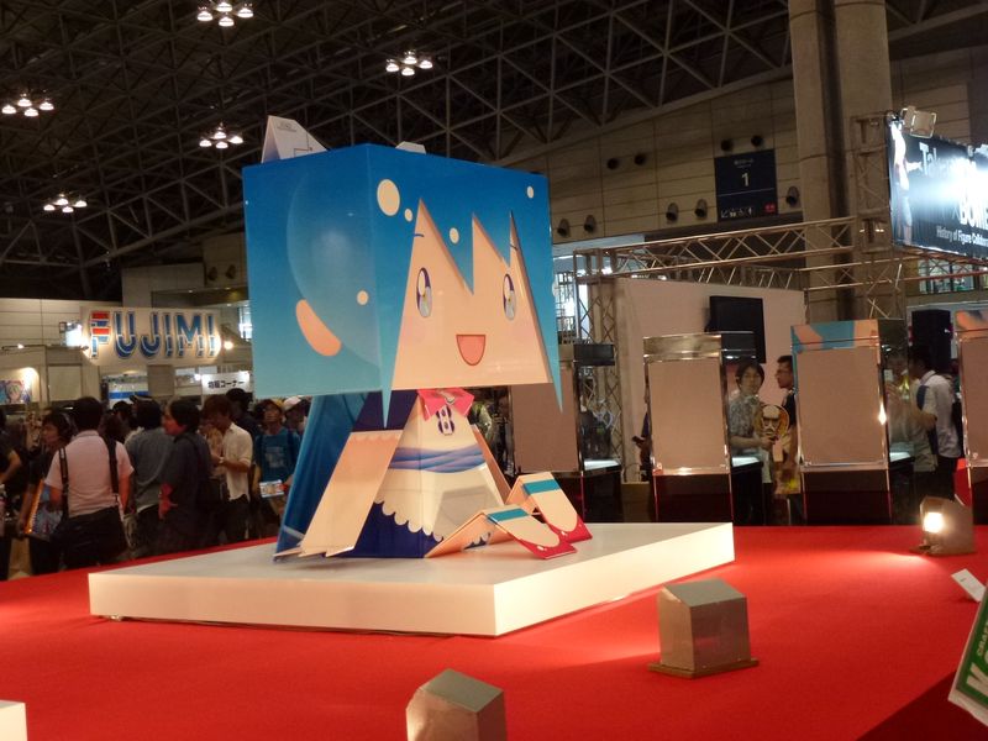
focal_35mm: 49
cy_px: 370
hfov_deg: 38.9
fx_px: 1399
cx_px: 494
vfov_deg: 29.7
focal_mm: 8.7
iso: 400
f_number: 4.1
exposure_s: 1/60
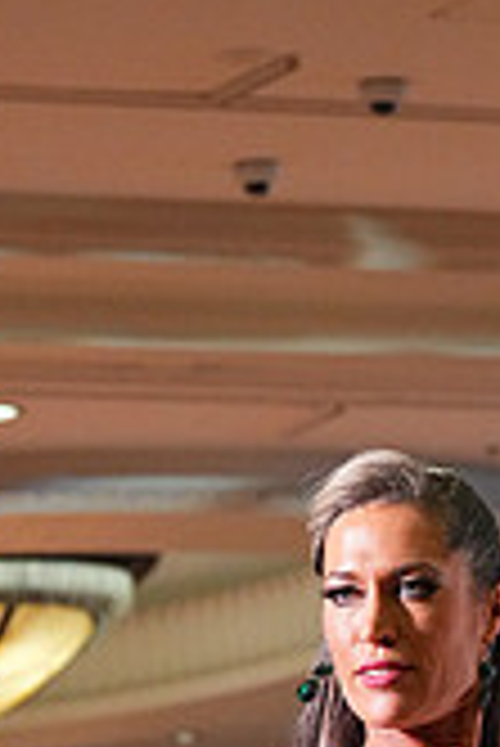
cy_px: 1256
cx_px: 336
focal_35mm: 244
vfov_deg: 8.2
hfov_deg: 5.6
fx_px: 5072
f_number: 5
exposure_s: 1/400
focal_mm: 70
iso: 6400
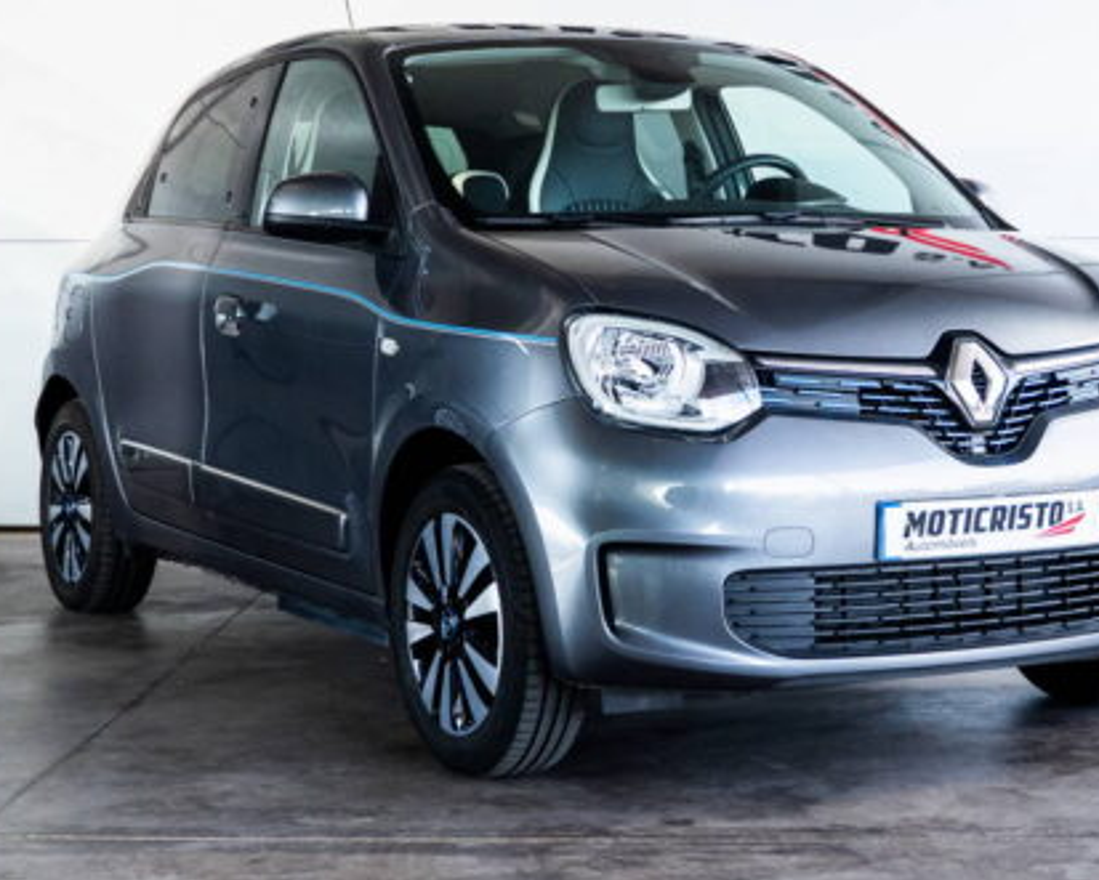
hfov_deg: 25.3
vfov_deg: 20.3
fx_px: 2441
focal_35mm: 75
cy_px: 231
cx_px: 644
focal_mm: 28.9
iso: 800
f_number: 3.2
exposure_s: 1/640
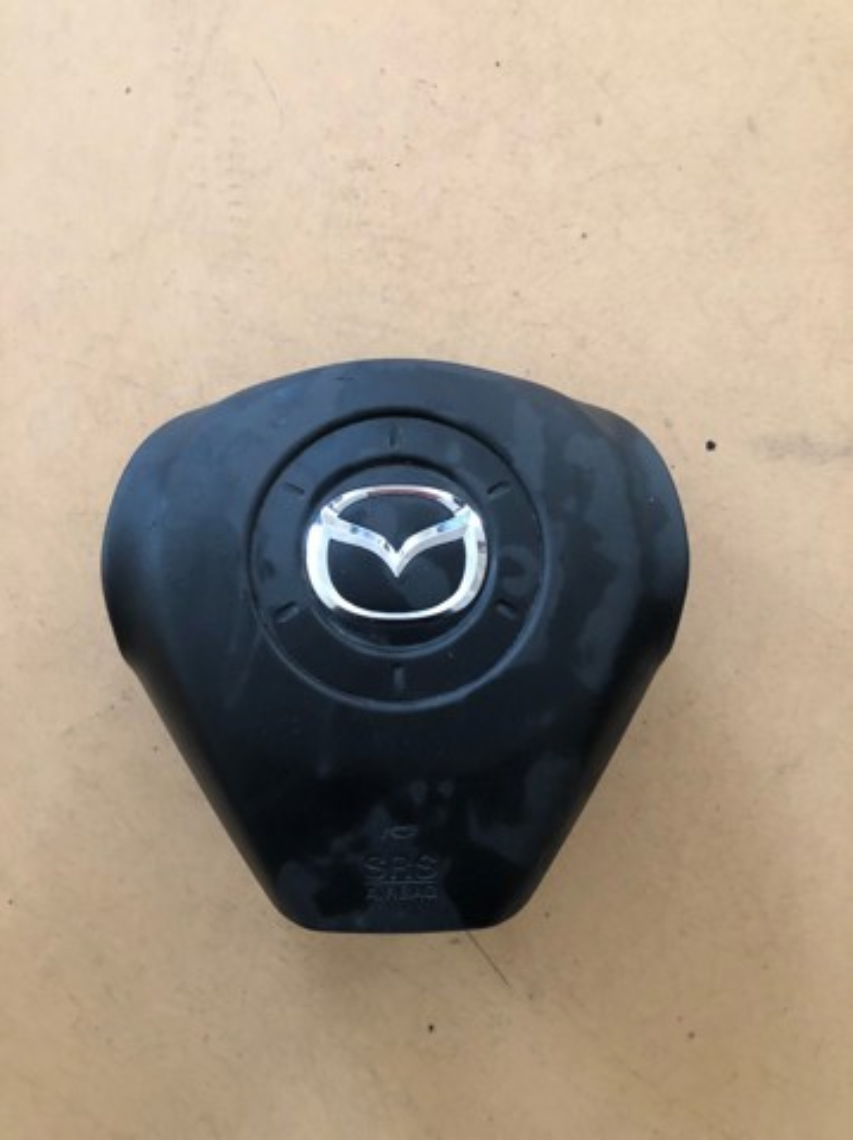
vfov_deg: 63.5
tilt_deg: -89.2
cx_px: 426
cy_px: 570
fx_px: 922
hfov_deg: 49.7
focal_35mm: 28
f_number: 1.8
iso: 100
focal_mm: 4
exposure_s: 1/13
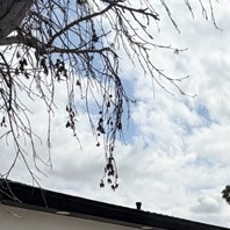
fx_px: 481
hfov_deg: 25.6
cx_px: 228
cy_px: 354
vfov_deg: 21.9
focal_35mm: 64
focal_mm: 2.22
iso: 20
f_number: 2.2
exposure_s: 1/2611
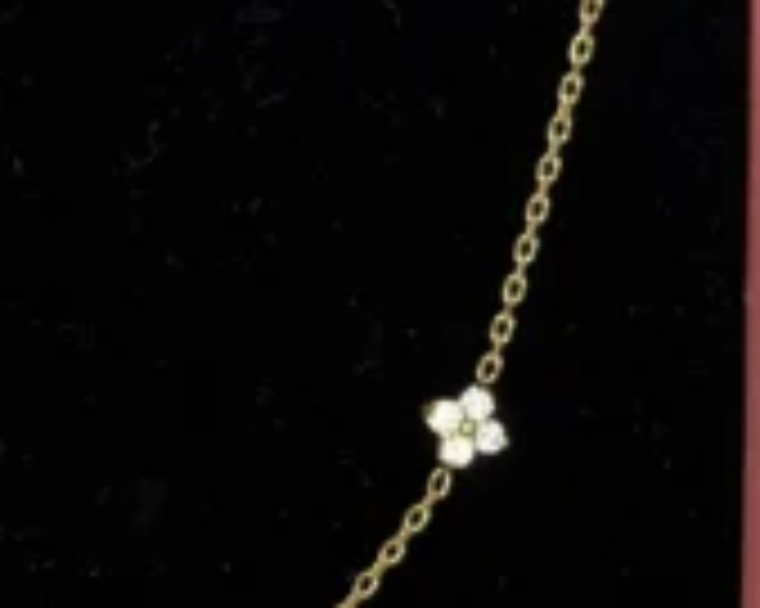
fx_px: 2495
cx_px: 103
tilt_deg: -26.5
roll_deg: +0.3
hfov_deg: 17.1
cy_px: 324
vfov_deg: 13.9
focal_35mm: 111
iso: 64
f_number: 1.78
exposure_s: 1/301
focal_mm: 6.76
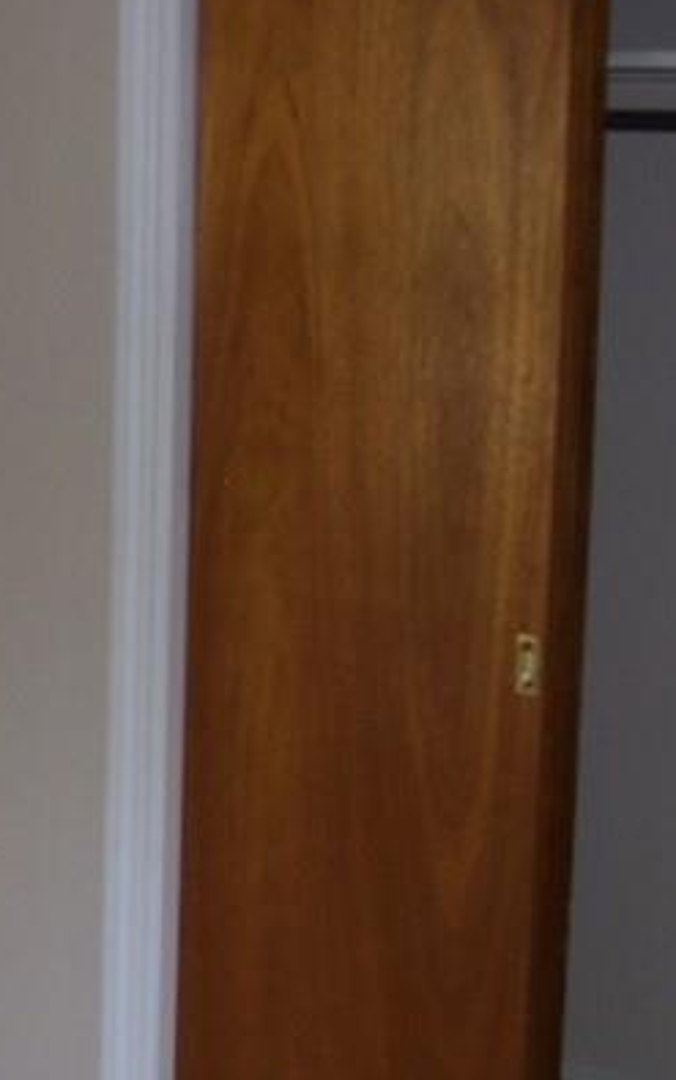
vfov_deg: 20.8
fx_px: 2917
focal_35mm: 99
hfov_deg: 13.0
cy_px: 796
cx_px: -38
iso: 80
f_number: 2.7
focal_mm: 6
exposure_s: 1/60
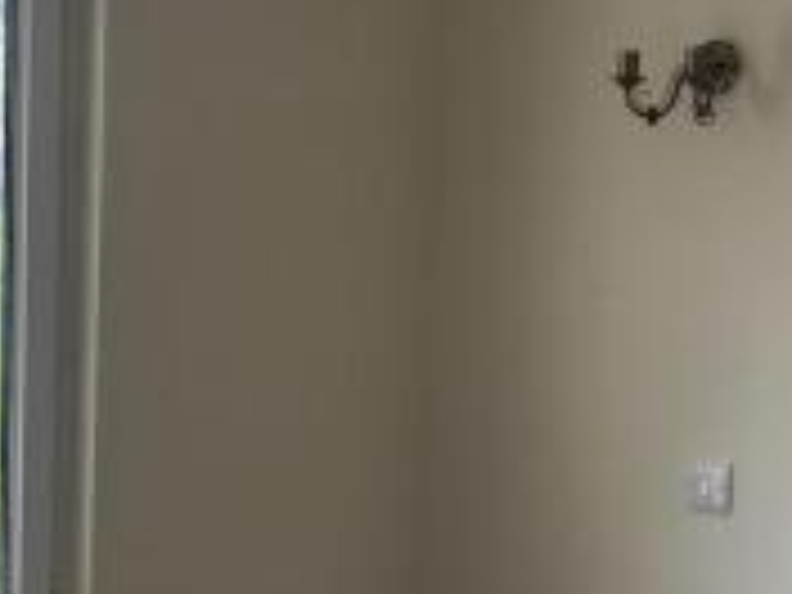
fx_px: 2128
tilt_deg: -3.9
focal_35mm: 93
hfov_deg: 20.9
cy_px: 434
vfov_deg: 15.8
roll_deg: -0.9
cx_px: 173
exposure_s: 1/100
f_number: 1.8
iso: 25
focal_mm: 3.99
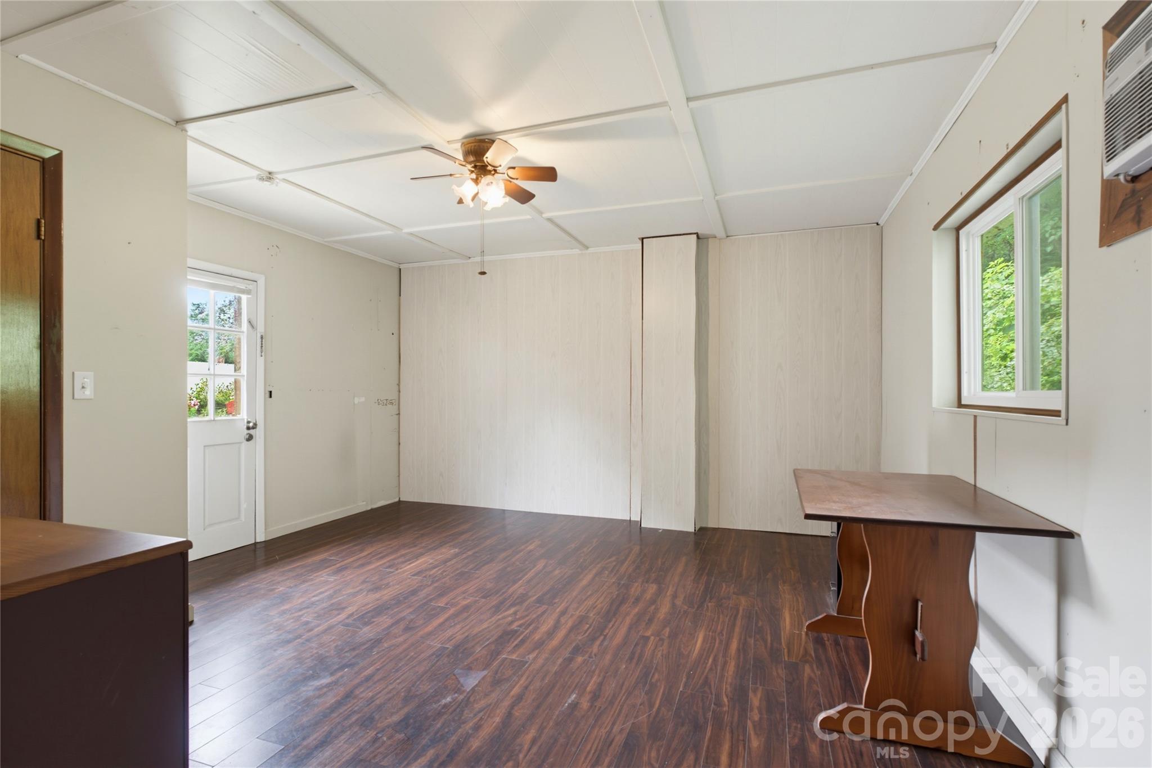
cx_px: 576
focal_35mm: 16
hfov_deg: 96.7
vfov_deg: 73.7
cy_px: 384
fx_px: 512
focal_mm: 11
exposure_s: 2
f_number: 8
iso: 320
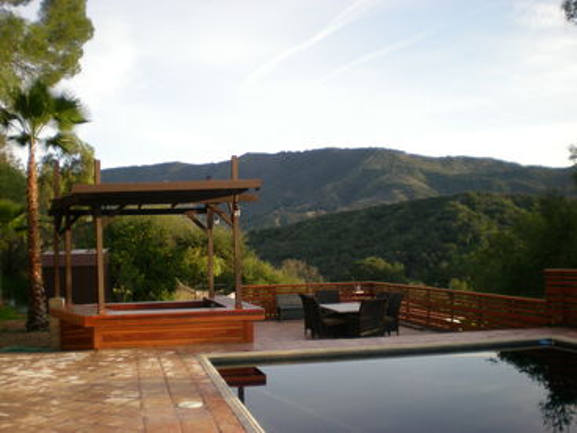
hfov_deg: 49.0
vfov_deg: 37.7
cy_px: 216
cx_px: 288
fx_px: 633
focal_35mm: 38
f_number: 3.1
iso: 77
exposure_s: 1/223
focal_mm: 6.3
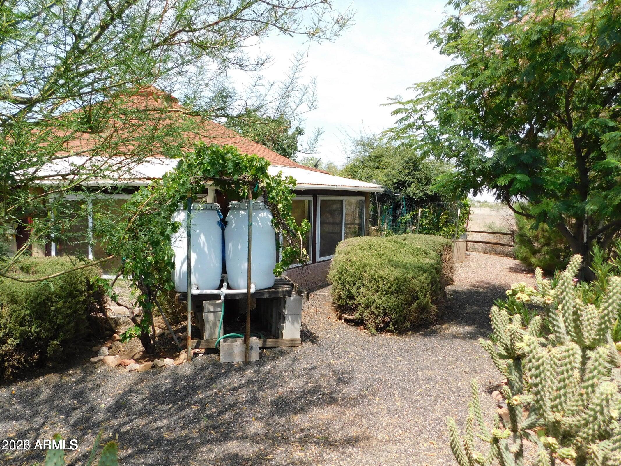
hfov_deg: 73.9
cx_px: 310
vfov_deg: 58.9
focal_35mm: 23
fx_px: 413
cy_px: 233
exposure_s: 1/640
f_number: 3
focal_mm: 4
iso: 125
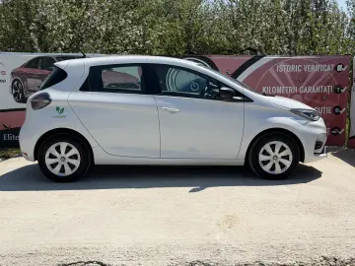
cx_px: 178
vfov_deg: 30.3
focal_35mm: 48
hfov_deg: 39.7
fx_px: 492
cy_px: 133
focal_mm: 6.76
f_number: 1.78
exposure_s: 1/7874
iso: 80
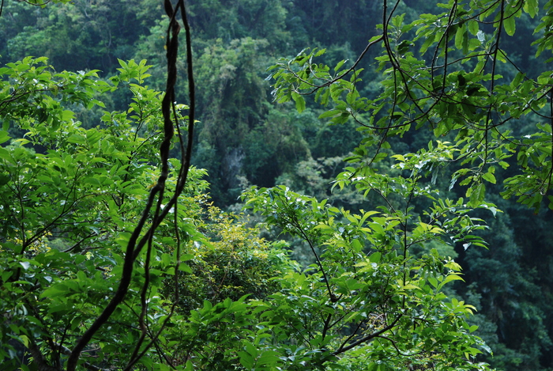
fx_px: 1200
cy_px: 186
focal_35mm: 78
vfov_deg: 17.6
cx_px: 276
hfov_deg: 26.0
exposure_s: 1/60
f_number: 4
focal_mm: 52
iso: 400
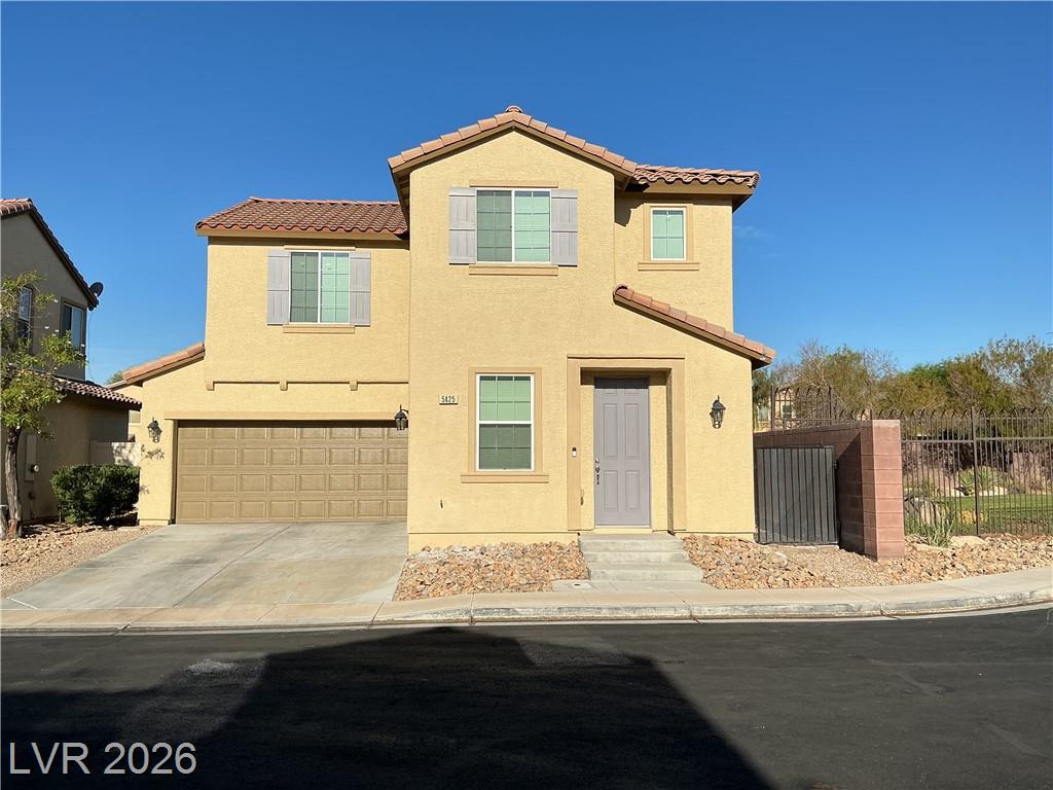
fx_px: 882
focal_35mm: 29
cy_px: 395
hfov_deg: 61.7
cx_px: 526
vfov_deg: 48.2
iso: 25
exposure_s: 1/2141
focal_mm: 3
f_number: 1.8
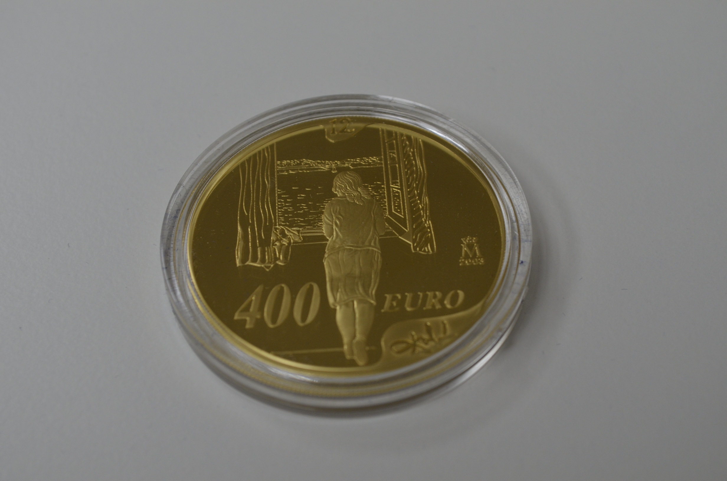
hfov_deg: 27.0
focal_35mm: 75
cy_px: 240
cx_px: 364
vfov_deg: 18.1
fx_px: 1511
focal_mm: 50
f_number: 8
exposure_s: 1/60
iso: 400
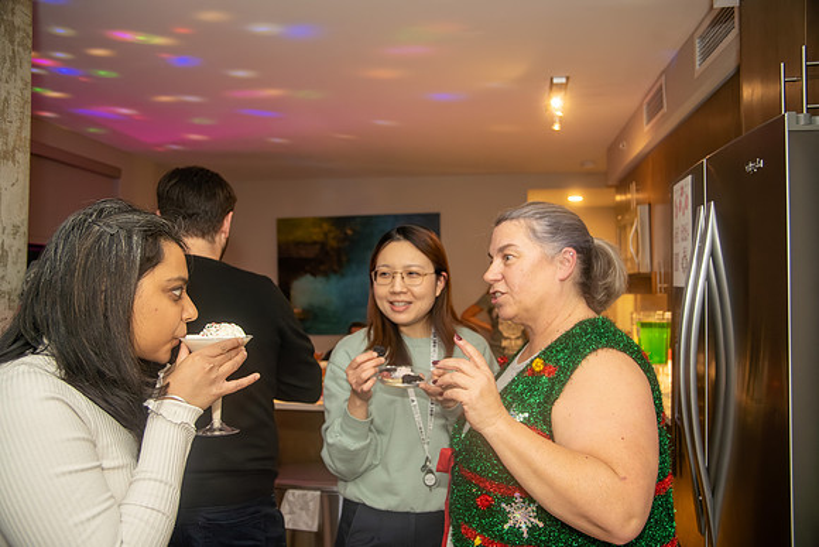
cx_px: 410
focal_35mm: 28
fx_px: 637
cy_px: 274
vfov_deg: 46.4
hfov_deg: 65.5
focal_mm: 28
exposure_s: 1/125
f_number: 4.5
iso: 1250
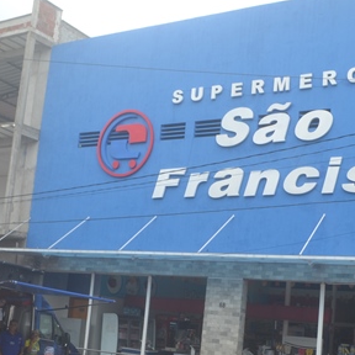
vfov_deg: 33.1
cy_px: 237
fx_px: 592
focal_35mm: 51
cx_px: 219
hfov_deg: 33.3
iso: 100
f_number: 5.6
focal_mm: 18
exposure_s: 1/125
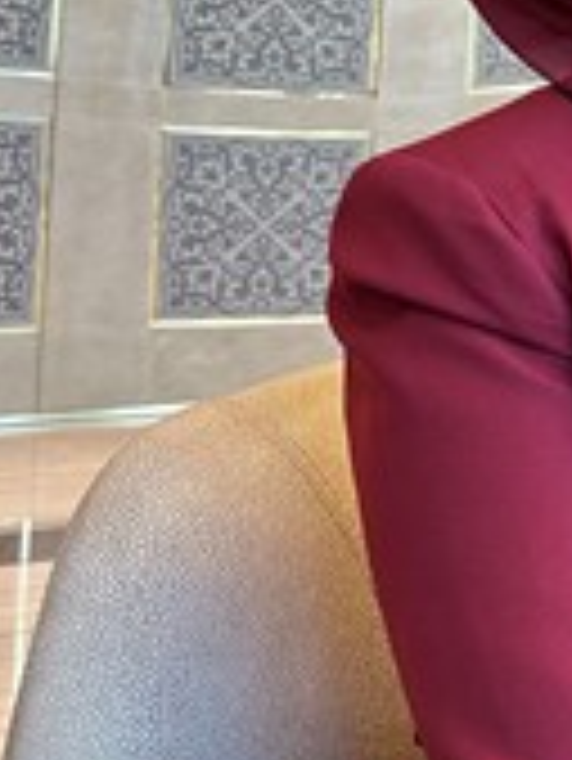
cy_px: -61
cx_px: 824
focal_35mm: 82
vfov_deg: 22.6
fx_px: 1804
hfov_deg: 16.6
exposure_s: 1/50
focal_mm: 5.7
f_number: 1.5
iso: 160
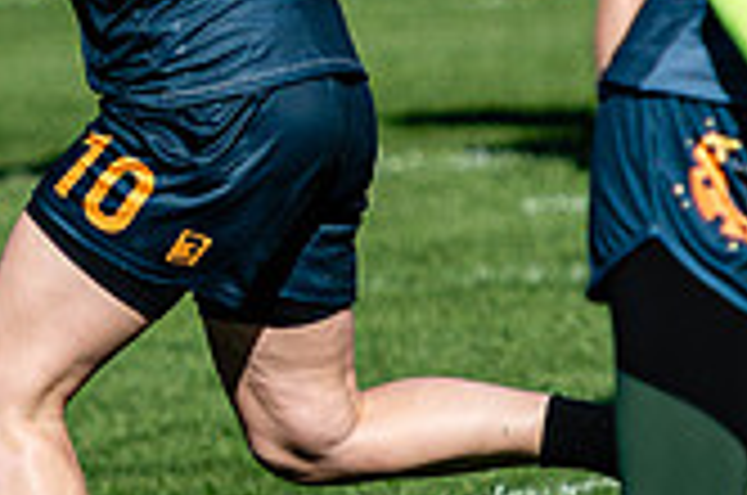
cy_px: 23
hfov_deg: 1.9
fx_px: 22864
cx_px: -235
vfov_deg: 1.2
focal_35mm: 1104
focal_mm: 160
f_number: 3.2
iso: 100
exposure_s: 1/2000
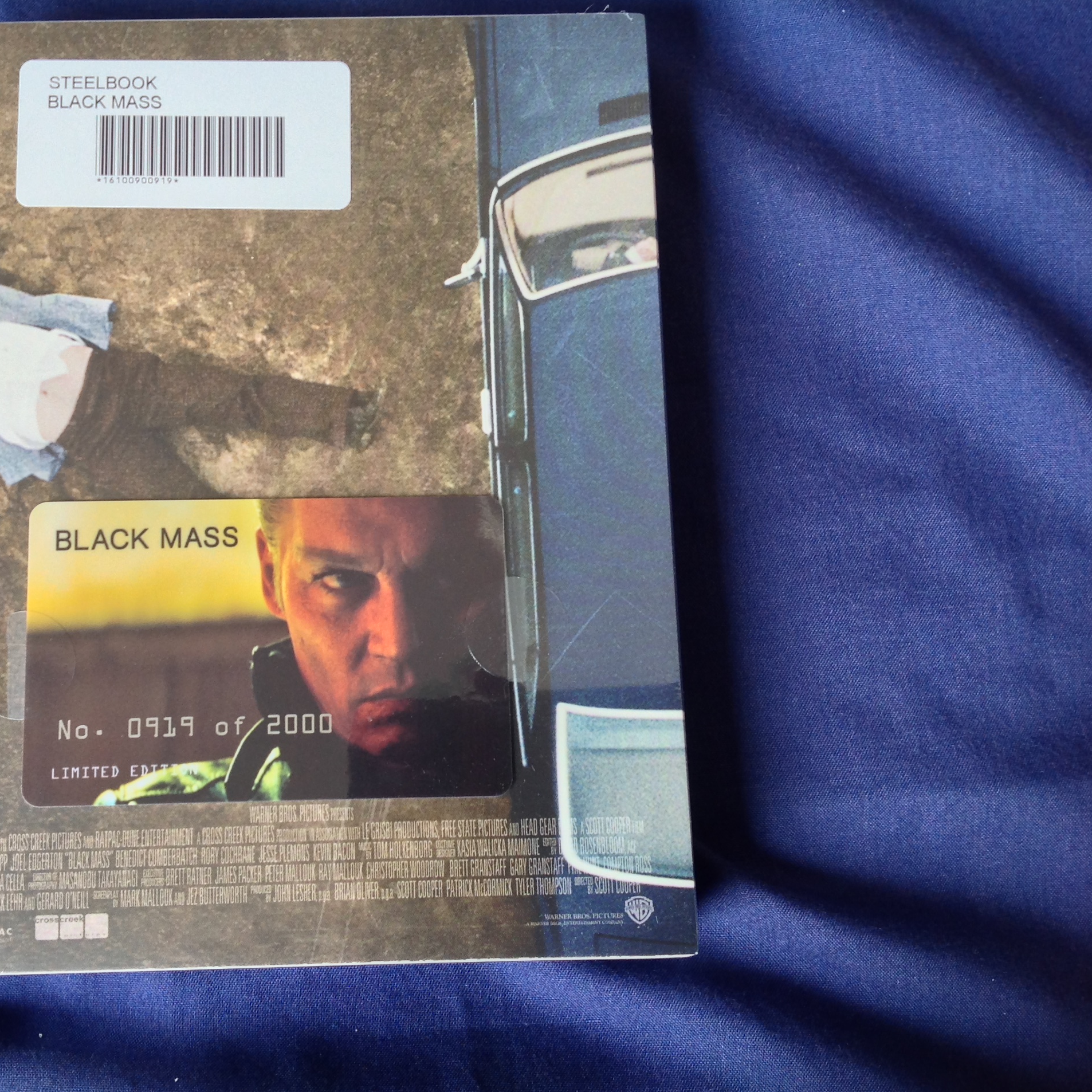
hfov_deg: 39.7
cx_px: 406
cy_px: 544
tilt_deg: -83.4
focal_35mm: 42
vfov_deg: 40.0
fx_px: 1499
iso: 64
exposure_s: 1/30
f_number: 2.4
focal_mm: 4.28
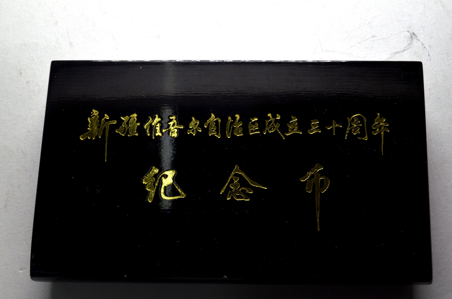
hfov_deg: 43.7
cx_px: 226
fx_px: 564
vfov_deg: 29.7
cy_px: 150
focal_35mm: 45
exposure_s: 1/250
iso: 400
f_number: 14
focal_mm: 30
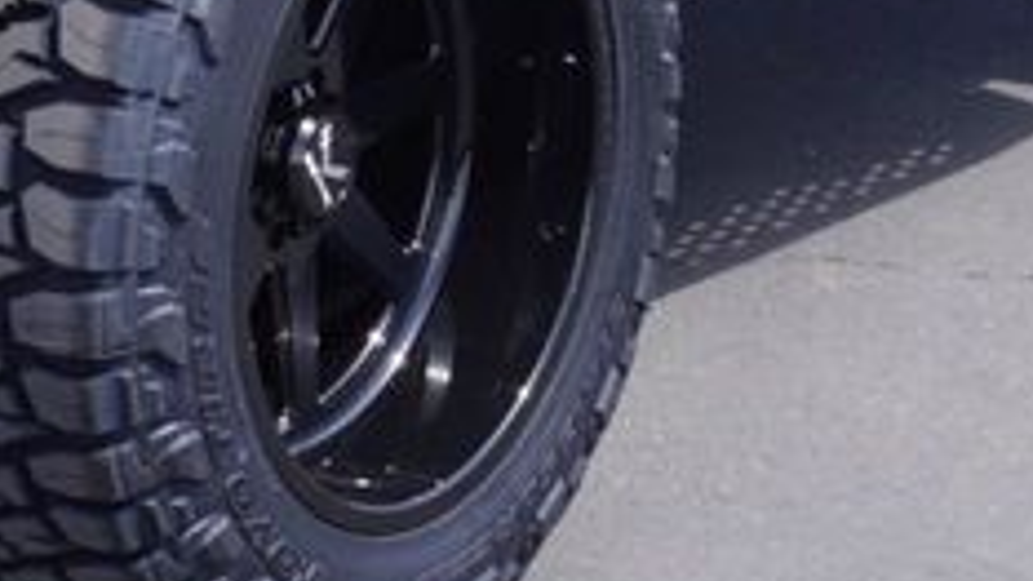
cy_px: -532
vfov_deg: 6.4
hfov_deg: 11.4
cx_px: -75
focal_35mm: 186
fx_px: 5102
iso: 100
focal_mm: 27
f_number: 9
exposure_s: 1/100
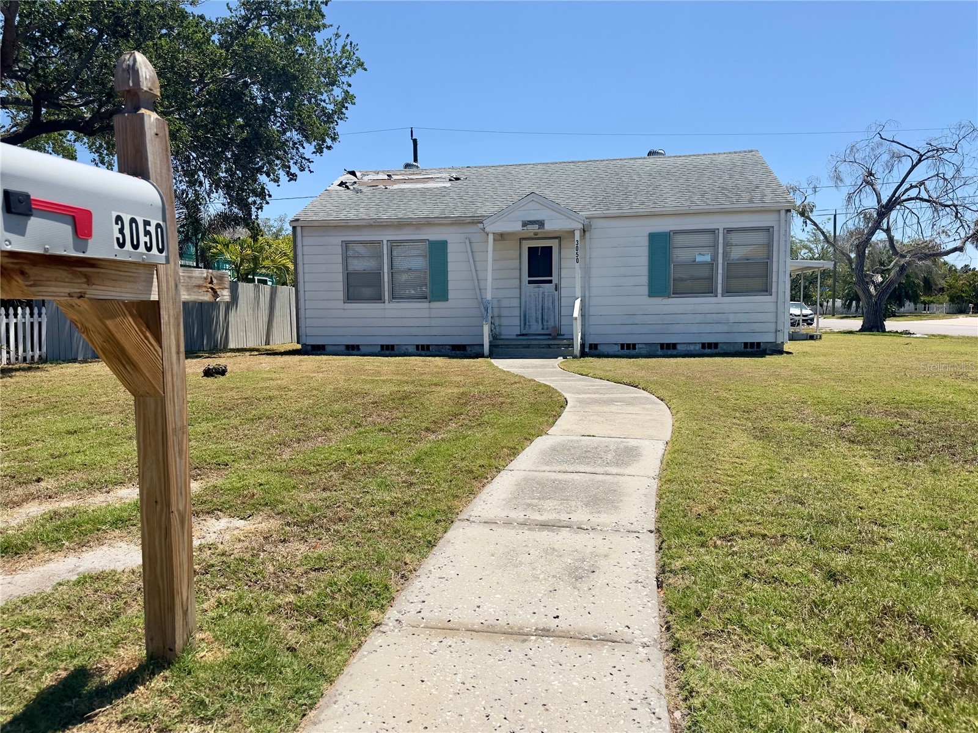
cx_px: 489
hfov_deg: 71.6
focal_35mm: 24
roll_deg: +0.5
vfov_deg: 56.8
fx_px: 678
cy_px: 366
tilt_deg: -3.8
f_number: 1.78
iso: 80
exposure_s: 1/5848
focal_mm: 6.86
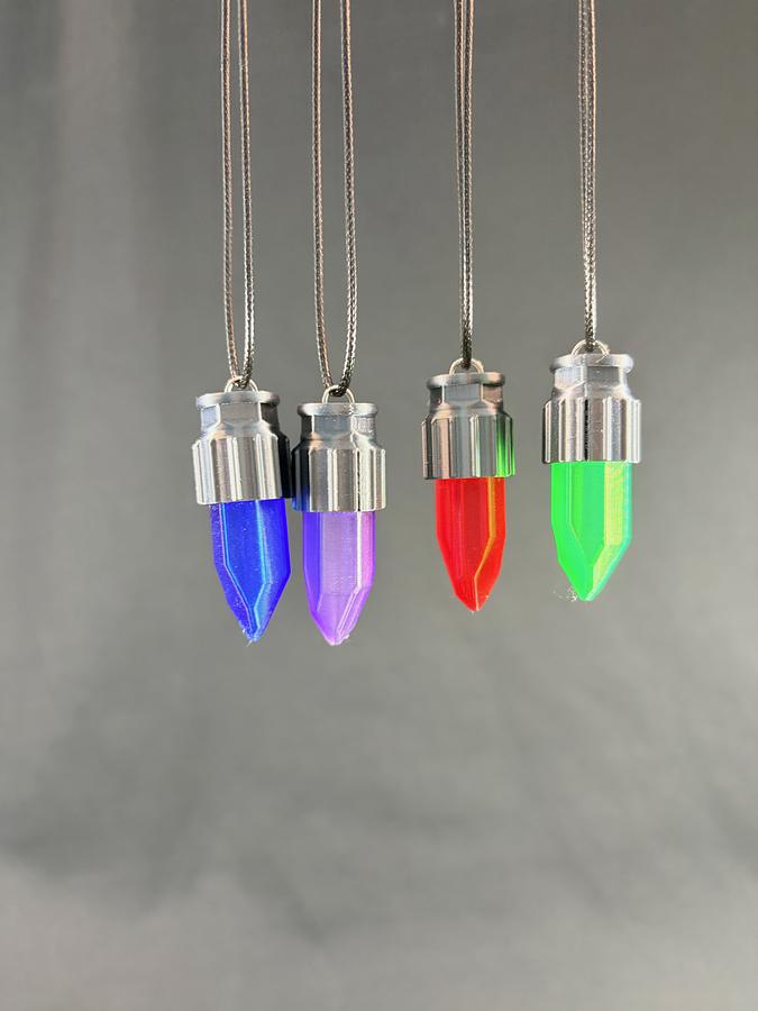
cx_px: 379
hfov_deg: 53.1
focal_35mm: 26
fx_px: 759
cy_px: 506
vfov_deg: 67.3
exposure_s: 1/60
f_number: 1.6
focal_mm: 5.96
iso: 320
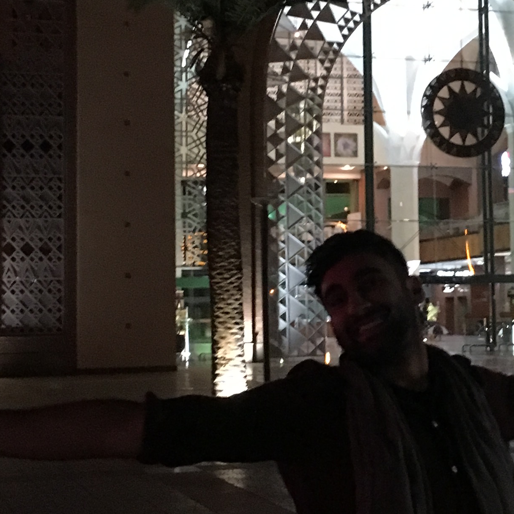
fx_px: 1428
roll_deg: +0.3
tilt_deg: +5.5
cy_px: 197
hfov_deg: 20.1
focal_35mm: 85
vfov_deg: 20.4
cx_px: 446
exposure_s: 1/17
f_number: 2.2
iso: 250
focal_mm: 4.15
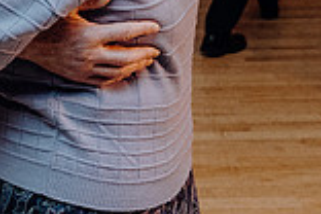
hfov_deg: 15.0
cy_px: -108
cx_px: 2
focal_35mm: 134
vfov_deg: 9.9
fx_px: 1195
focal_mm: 24
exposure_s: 1/200
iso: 2500
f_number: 3.5
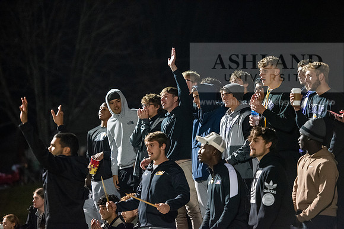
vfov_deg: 10.2
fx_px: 1290
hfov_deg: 15.2
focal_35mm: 135
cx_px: 172
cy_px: 114
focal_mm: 135
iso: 8000
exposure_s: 1/320
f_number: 2.8
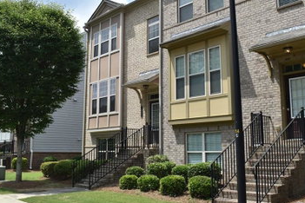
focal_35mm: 41
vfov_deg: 32.6
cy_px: 89
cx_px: 169
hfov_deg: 47.3
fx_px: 347
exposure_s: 1/320
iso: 200
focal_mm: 20
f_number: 9
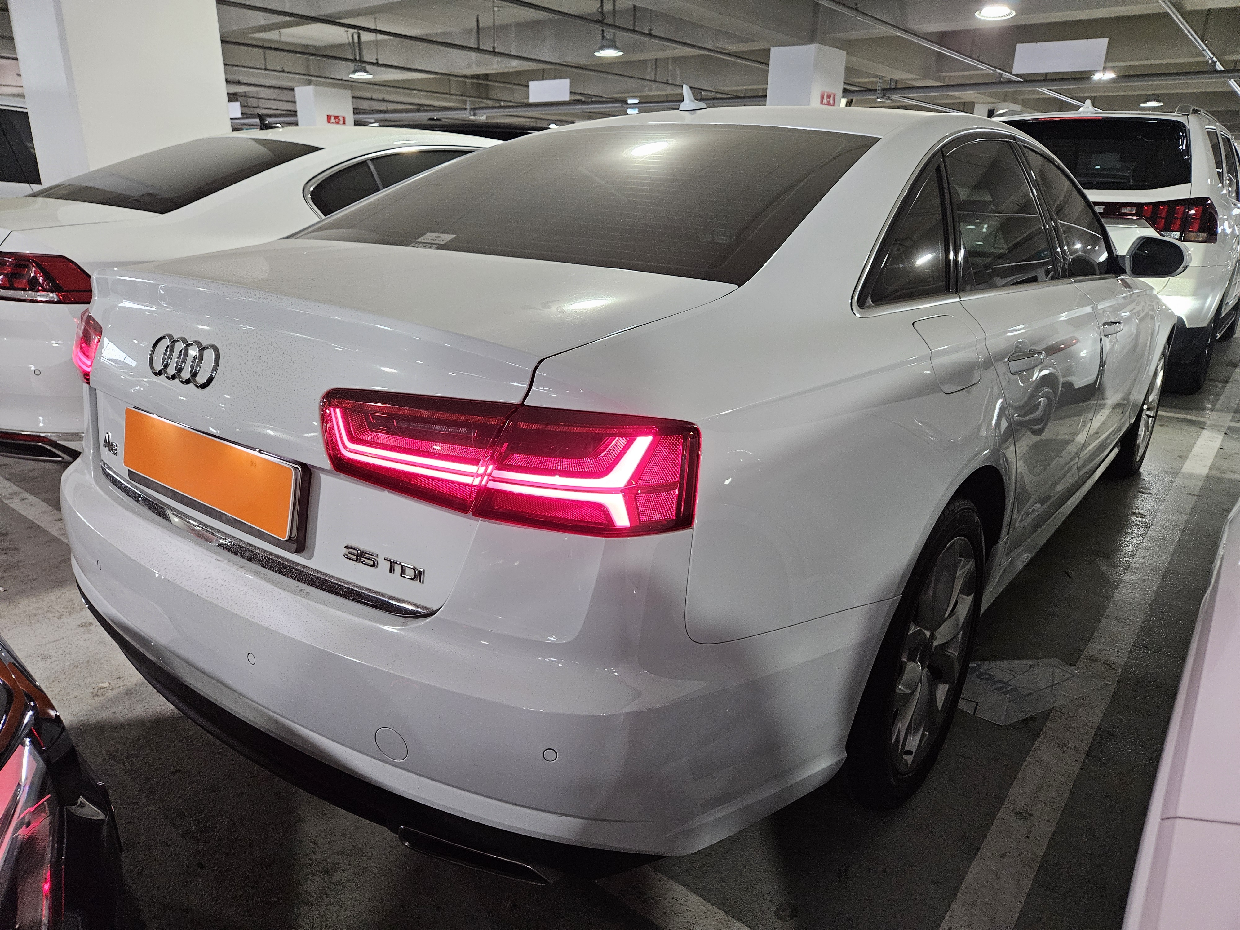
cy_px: 465
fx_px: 824
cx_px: 620
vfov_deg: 58.9
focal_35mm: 23
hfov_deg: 73.9
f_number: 1.8
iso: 500
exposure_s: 1/120
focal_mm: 5.4
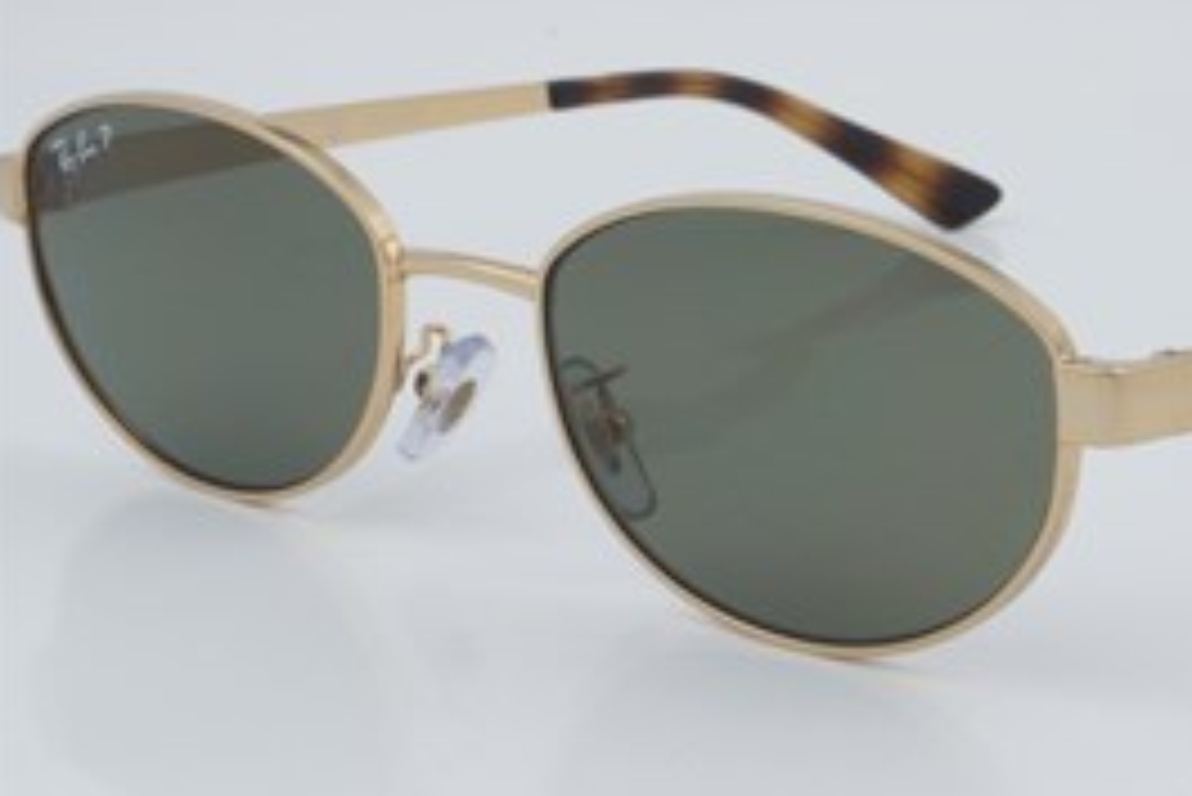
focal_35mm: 113
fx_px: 3743
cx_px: 882
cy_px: 369
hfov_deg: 18.0
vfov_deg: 12.1
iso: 100
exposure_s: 1/4
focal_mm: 50
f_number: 29
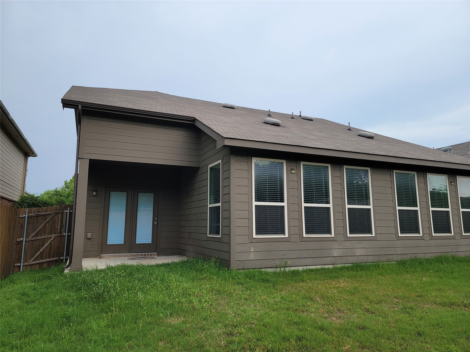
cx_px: 235
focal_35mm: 24
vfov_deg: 56.8
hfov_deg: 71.6
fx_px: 326
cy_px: 176
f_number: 1.8
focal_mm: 6.7
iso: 16
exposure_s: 1/439
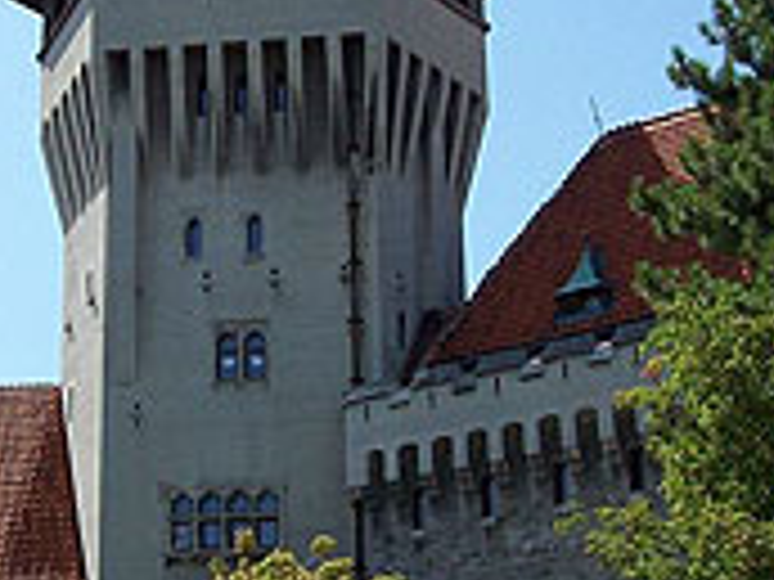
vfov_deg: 15.7
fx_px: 2102
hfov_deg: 20.8
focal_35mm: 94
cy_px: 202
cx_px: 234
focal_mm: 6
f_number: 4.8
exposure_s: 1/465
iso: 80
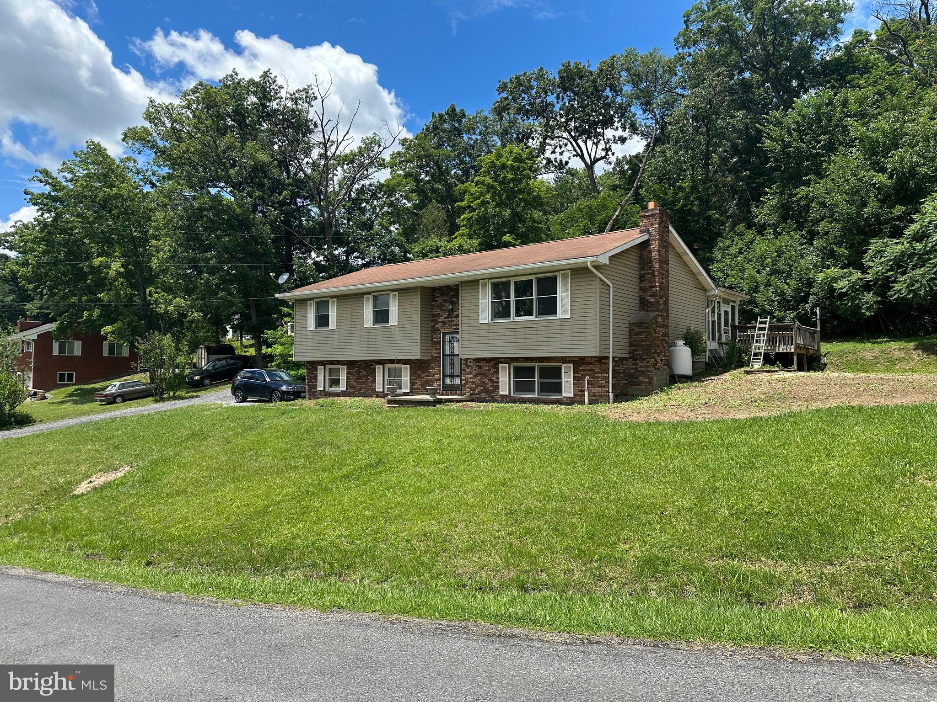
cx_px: 468
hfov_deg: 71.6
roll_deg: -0.9
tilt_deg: +2.8
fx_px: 650
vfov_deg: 56.8
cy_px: 351
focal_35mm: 24
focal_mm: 6.86
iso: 80
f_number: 1.78
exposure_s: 1/2967
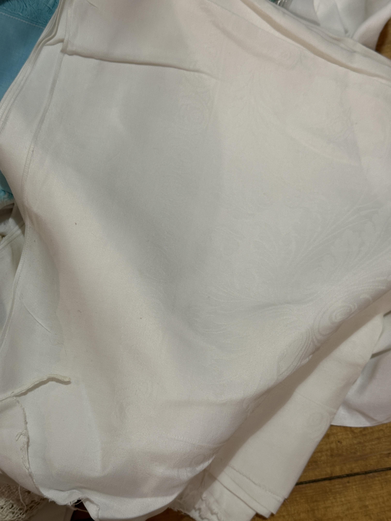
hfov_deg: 30.3
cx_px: 196
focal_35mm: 48
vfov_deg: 39.7
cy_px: 260
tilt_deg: -79.6
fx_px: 723
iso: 100
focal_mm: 6.86
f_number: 1.78
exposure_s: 1/50
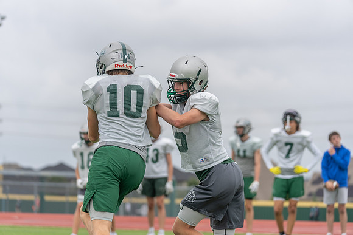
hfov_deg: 15.6
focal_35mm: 131
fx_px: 1285
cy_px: 118
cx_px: 176
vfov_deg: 10.5
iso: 200
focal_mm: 131
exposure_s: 1/1250
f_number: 3.5
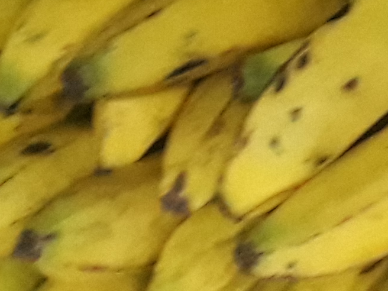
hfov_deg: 10.7
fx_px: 1905
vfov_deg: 8.3
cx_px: 769
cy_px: -276
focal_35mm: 170
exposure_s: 1/15
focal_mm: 3.6
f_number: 1.9
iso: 400
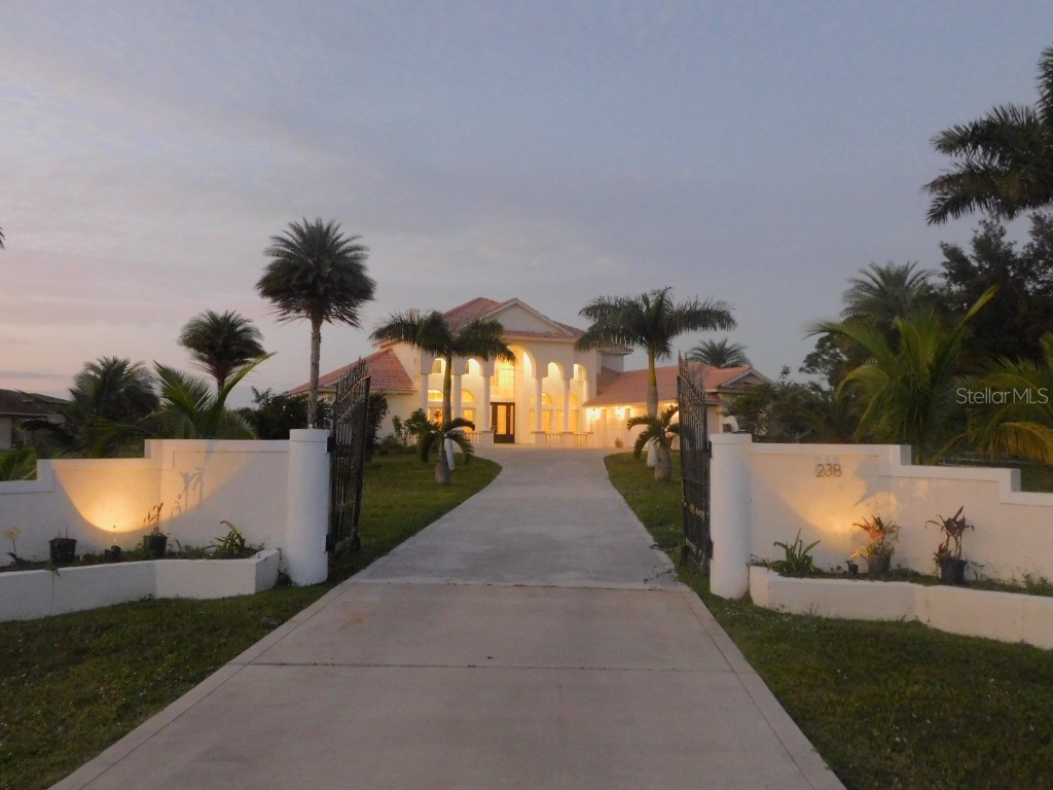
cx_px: 526
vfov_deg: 46.8
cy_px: 395
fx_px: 913
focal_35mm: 30
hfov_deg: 60.0
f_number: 3.2
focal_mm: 5.3
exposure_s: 1/8
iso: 720
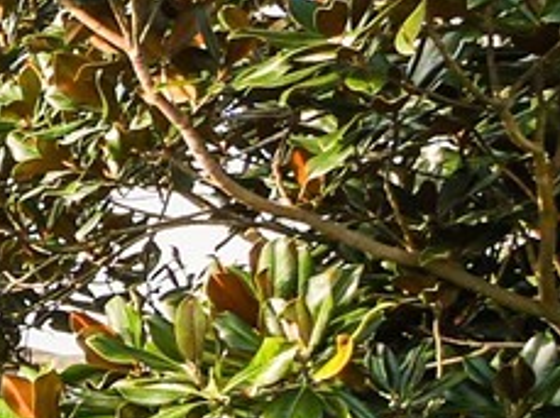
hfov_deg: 12.9
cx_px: -924
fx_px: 1583
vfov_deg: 14.7
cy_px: 462
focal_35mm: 98
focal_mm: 7
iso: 200
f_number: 6.3
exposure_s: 1/320
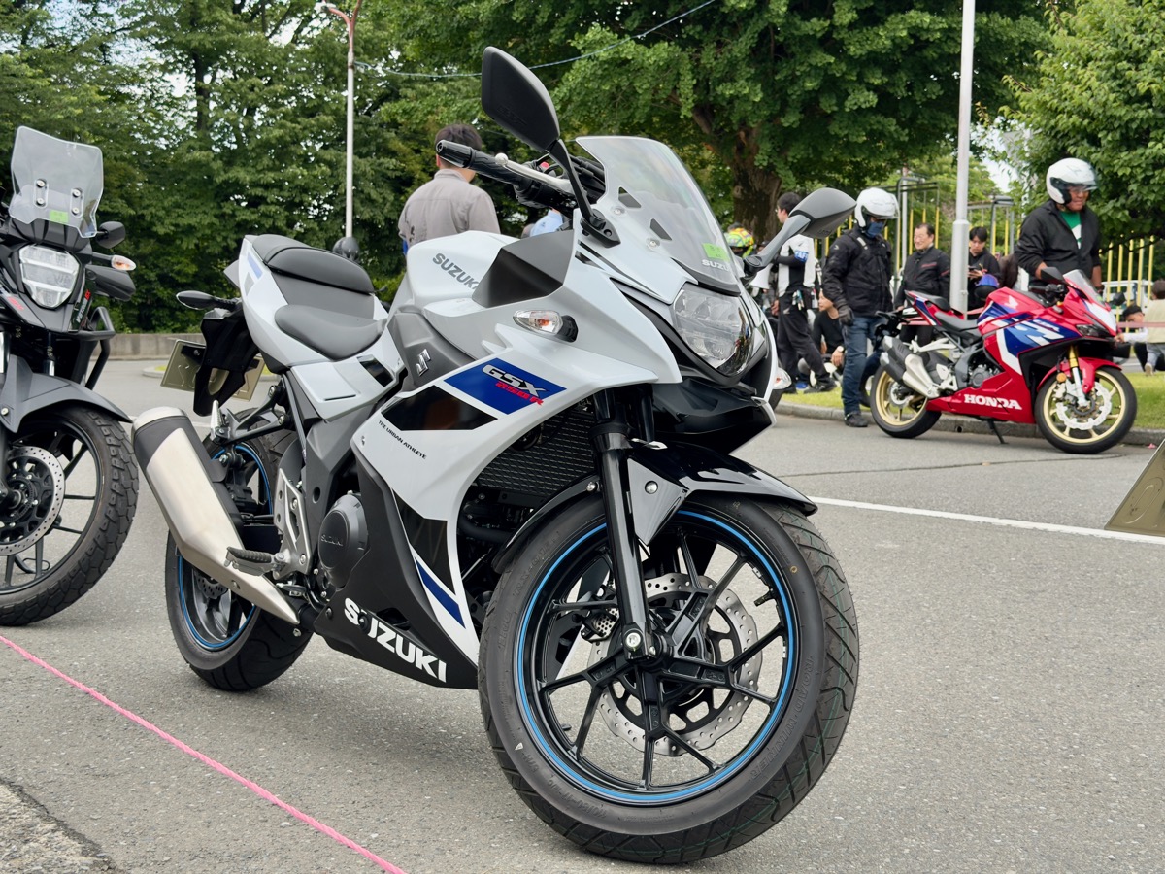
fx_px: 1615
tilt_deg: -4.4
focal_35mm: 48
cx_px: 582
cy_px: 437
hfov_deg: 39.7
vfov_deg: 30.3
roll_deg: +0.1
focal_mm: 6.76
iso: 80
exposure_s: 1/1167
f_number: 1.78
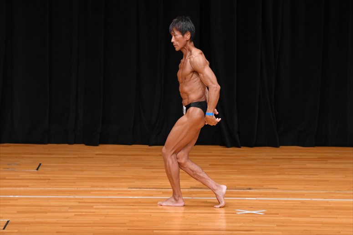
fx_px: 2793
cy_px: 118
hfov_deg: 7.2
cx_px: 176
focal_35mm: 285
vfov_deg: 4.8
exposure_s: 1/400
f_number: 5.6
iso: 3200
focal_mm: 190
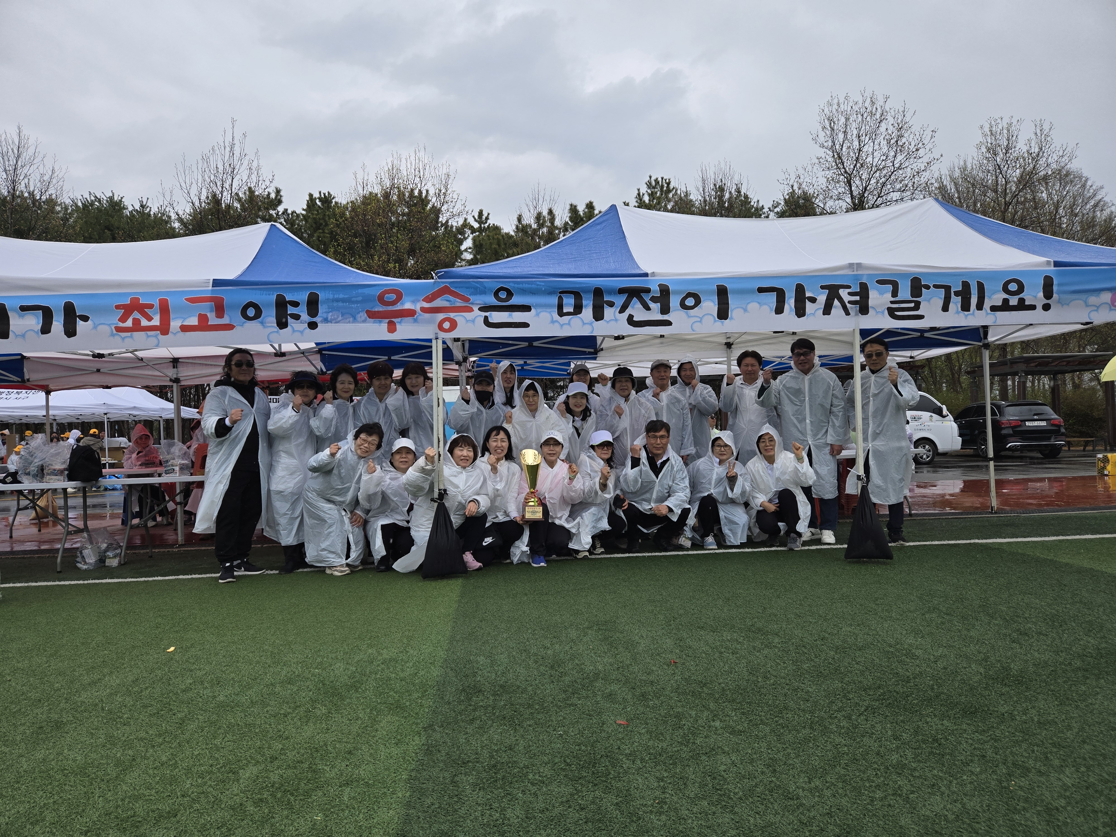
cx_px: 558
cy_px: 418
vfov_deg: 58.9
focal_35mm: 23
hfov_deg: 73.9
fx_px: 742
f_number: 1.8
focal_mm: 5.4
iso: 80
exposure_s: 1/1339
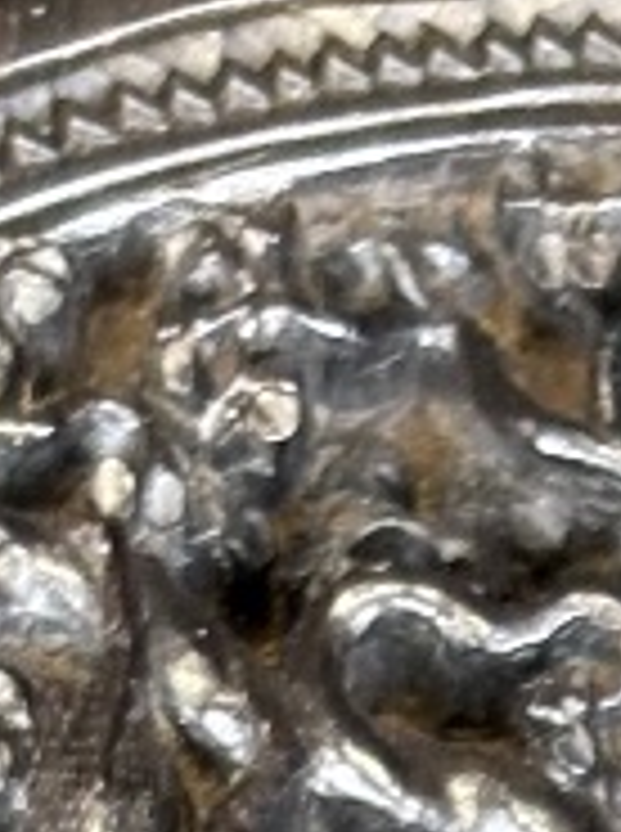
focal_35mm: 338
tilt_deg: -68.2
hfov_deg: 4.4
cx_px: 675
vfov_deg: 5.6
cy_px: 2352
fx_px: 8113
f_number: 1.6
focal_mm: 5.96
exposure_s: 1/50
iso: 125
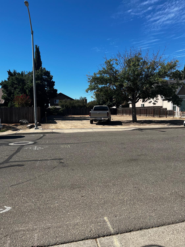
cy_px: 124
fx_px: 185
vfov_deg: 67.3
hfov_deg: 53.1
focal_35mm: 26
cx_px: 92
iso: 50
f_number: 1.6
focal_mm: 5.1
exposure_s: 1/3311
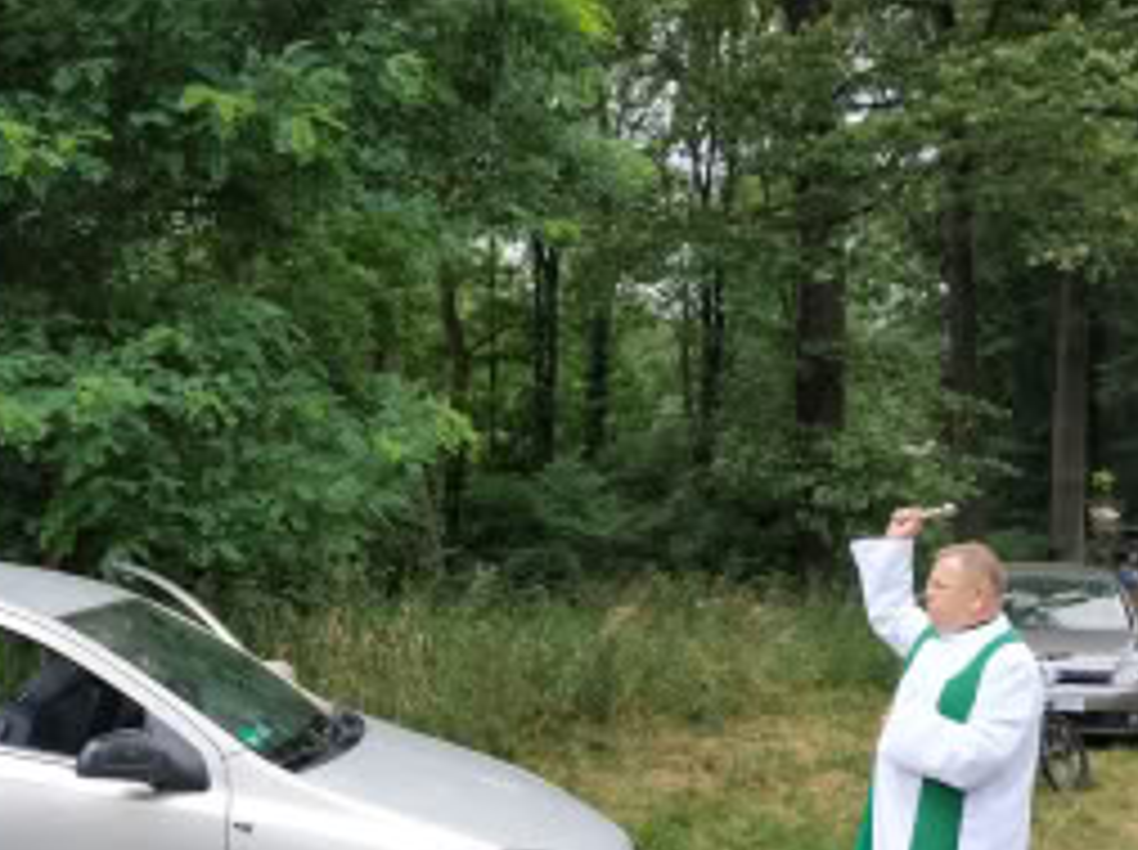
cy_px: 490
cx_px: 364
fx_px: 1247
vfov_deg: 37.5
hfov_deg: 48.1
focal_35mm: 38
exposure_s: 1/867
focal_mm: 3.94
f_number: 1.9
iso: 250
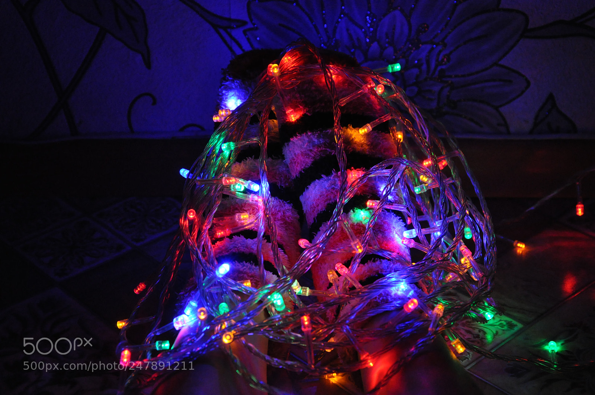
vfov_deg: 21.5
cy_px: 198
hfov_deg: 31.9
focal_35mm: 63
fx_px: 1040
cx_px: 298
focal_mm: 42
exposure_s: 1/80
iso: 2000
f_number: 7.1
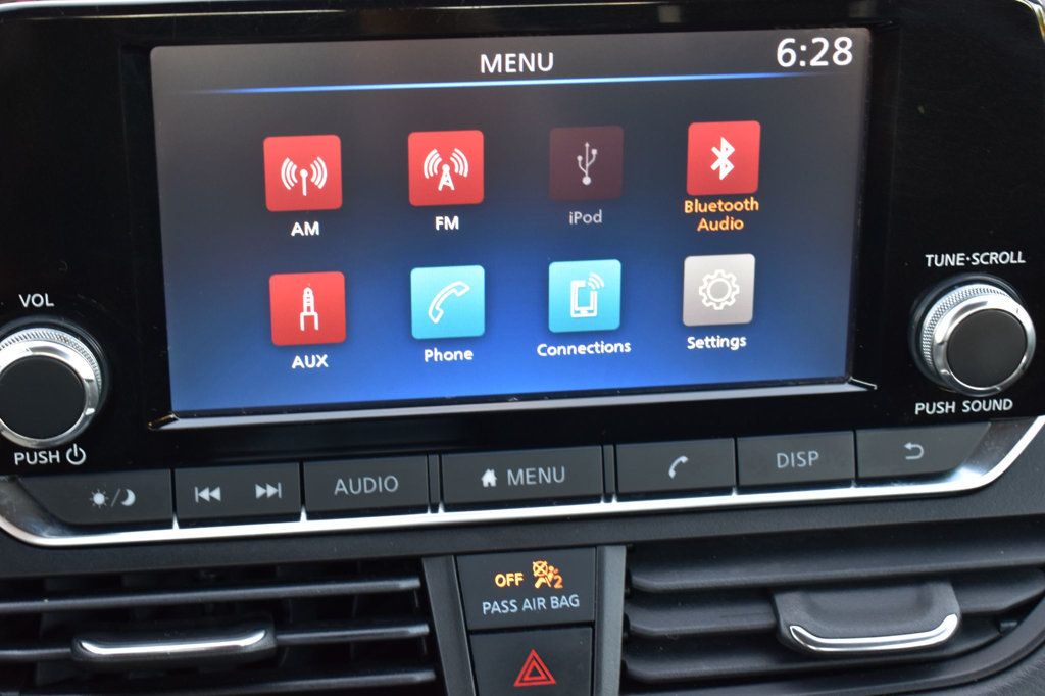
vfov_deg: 20.1
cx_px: 522
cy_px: 348
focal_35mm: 68
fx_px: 1959
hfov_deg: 29.9
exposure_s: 1/20
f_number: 6.3
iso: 400
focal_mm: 45
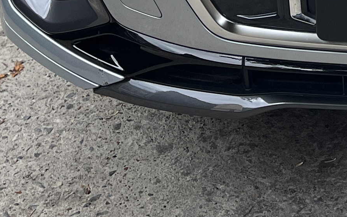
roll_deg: +0.4
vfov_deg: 9.3
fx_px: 1182
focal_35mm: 125
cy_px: -315
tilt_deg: -17.0
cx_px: 489
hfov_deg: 15.6
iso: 50
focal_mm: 5.1
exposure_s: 1/1623
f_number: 1.6
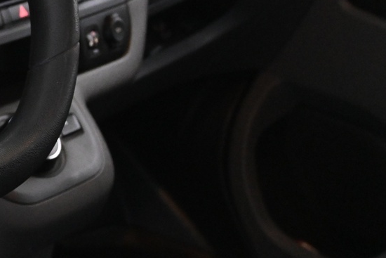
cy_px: 26
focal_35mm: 110
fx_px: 1185
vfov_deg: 12.3
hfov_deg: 16.9
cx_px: -179
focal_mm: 25
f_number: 4.2
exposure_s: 1/40
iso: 3600
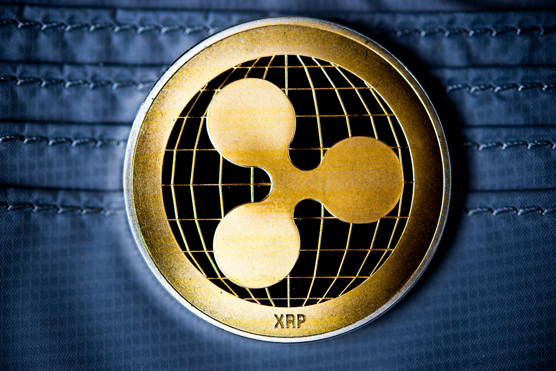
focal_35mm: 60
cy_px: 186
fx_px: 927
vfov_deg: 22.6
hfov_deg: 33.4
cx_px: 278
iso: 100
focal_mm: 60
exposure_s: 1/100
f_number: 4.5
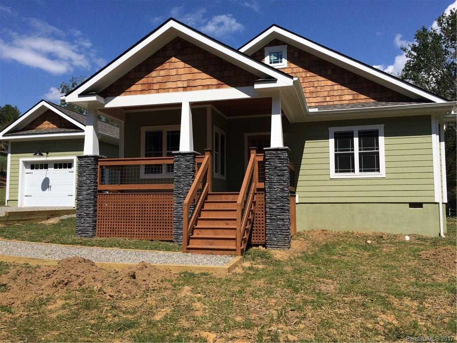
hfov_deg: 61.7
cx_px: 228
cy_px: 172
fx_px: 383
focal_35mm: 29
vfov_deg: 48.2
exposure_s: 1/3425
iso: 32
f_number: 2.2
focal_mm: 4.15
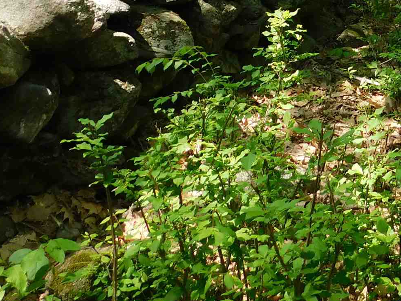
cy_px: -158
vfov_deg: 18.1
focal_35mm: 72
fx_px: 834
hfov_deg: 25.7
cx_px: 395
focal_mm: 4
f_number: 3
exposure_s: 1/320
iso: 125
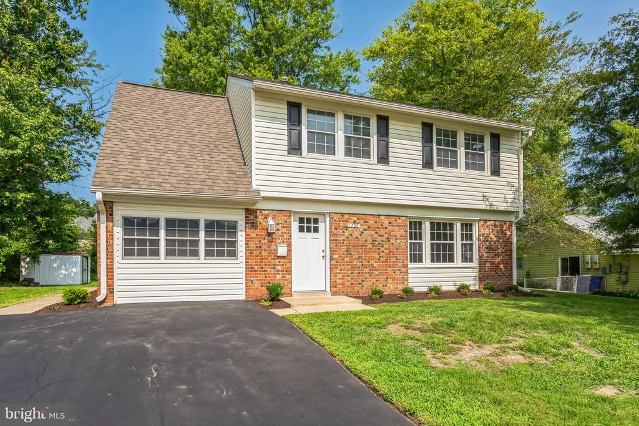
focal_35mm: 21
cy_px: 213
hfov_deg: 81.2
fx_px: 373
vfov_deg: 59.5
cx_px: 320
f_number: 7.1
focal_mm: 21
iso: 100
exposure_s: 1/400
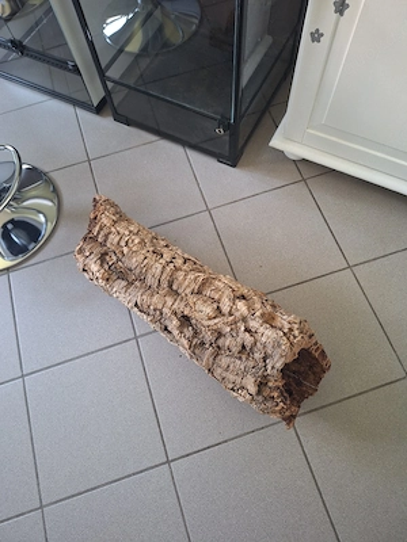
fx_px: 361
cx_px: 204
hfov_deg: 58.9
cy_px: 271
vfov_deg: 73.9
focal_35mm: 23
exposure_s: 1/33
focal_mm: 5.54
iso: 320
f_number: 1.8
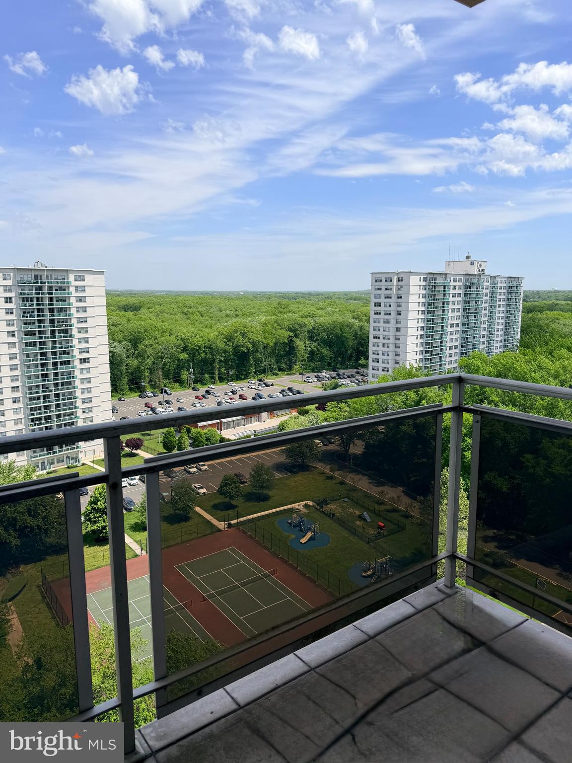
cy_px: 382
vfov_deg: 71.6
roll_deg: -0.3
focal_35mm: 24
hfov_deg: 56.8
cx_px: 286
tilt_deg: -9.0
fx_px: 529
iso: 80
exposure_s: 1/5714
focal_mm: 6.76
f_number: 1.78
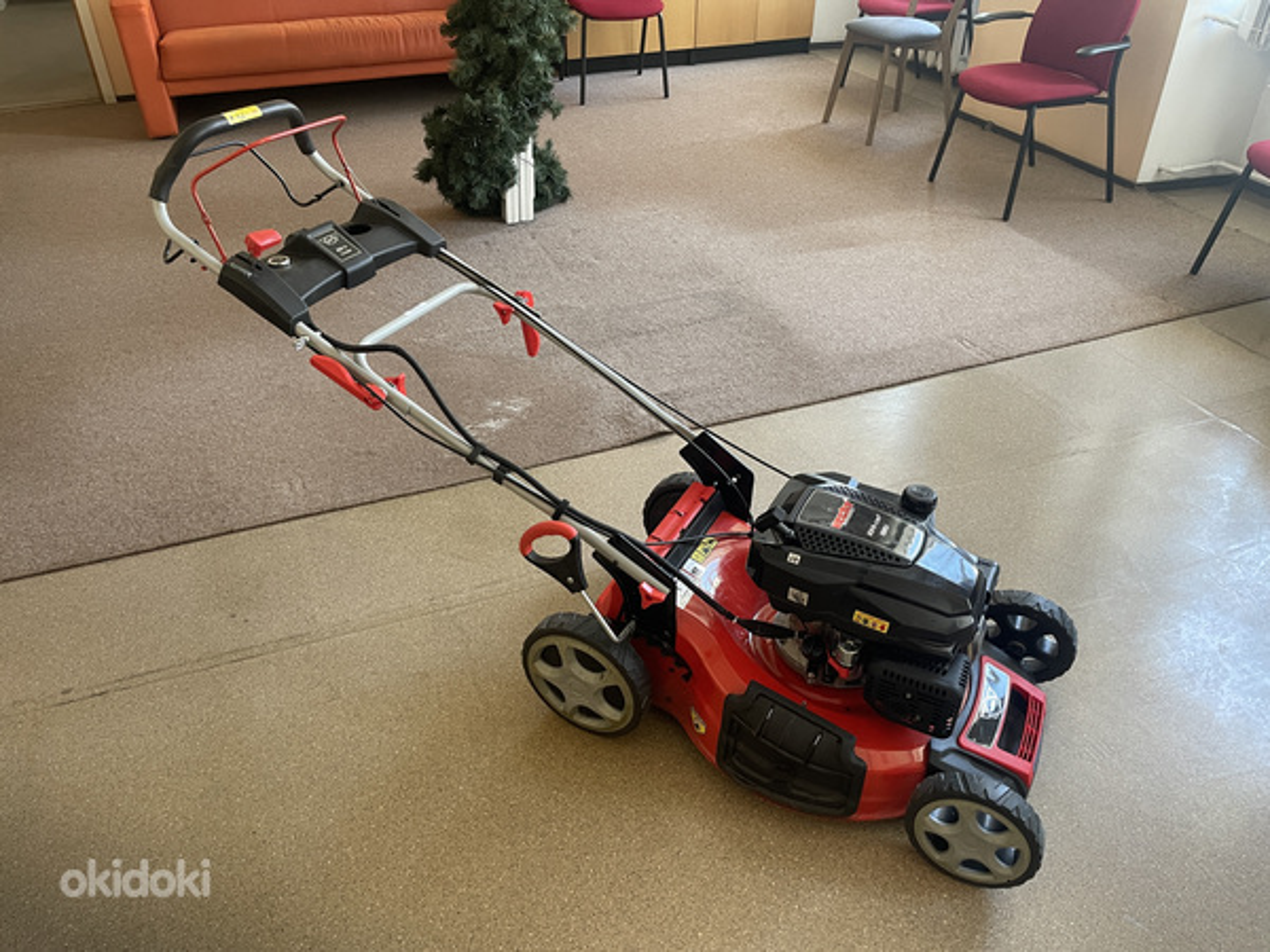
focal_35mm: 26
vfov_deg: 53.1
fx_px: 954
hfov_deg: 67.3
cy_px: 476
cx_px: 635
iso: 200
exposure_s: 1/60
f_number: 1.6
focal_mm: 4.2
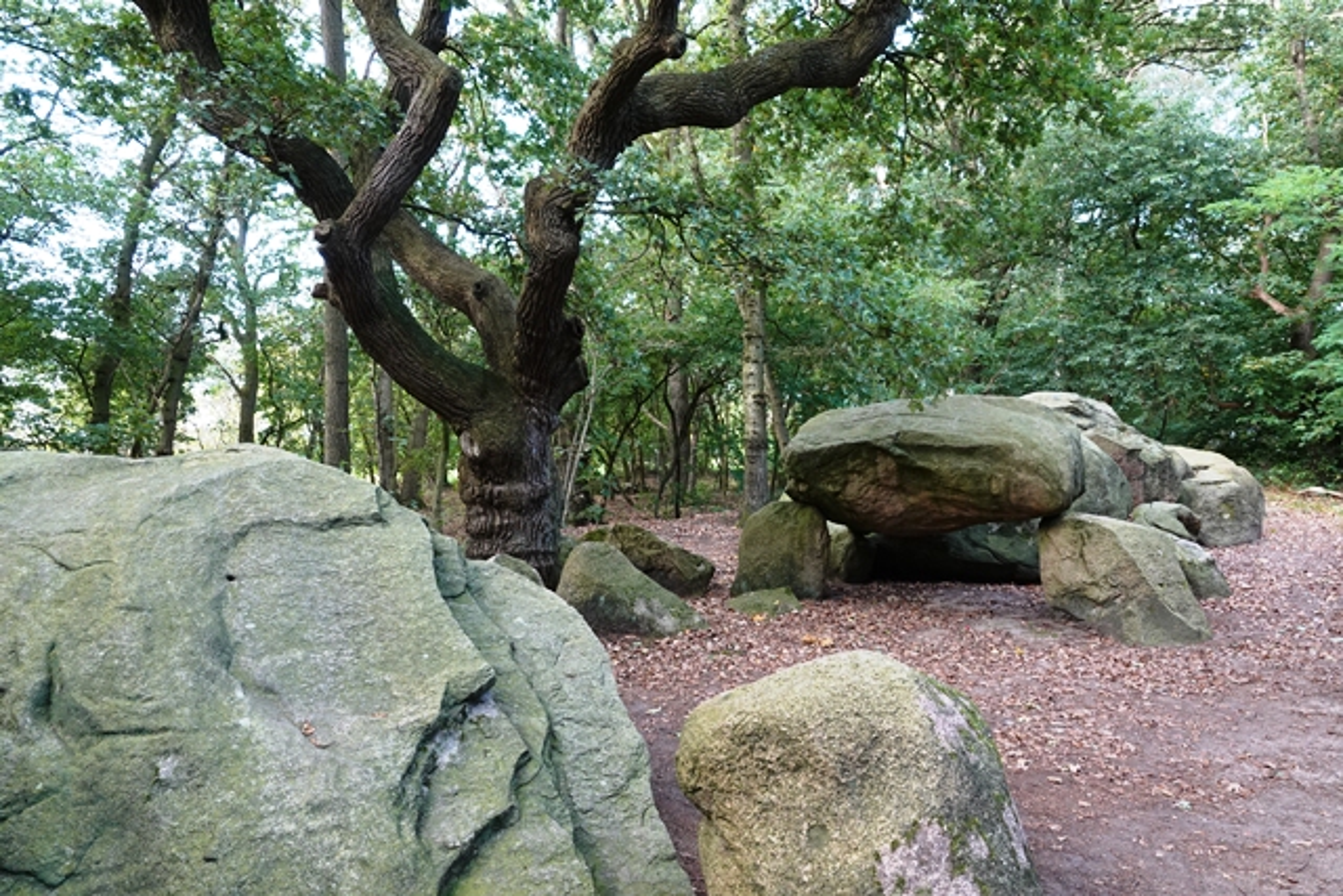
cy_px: 448
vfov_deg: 53.2
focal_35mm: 24
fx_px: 895
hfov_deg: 73.7
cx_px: 672
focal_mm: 8.8
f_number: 8
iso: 500
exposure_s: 1/30
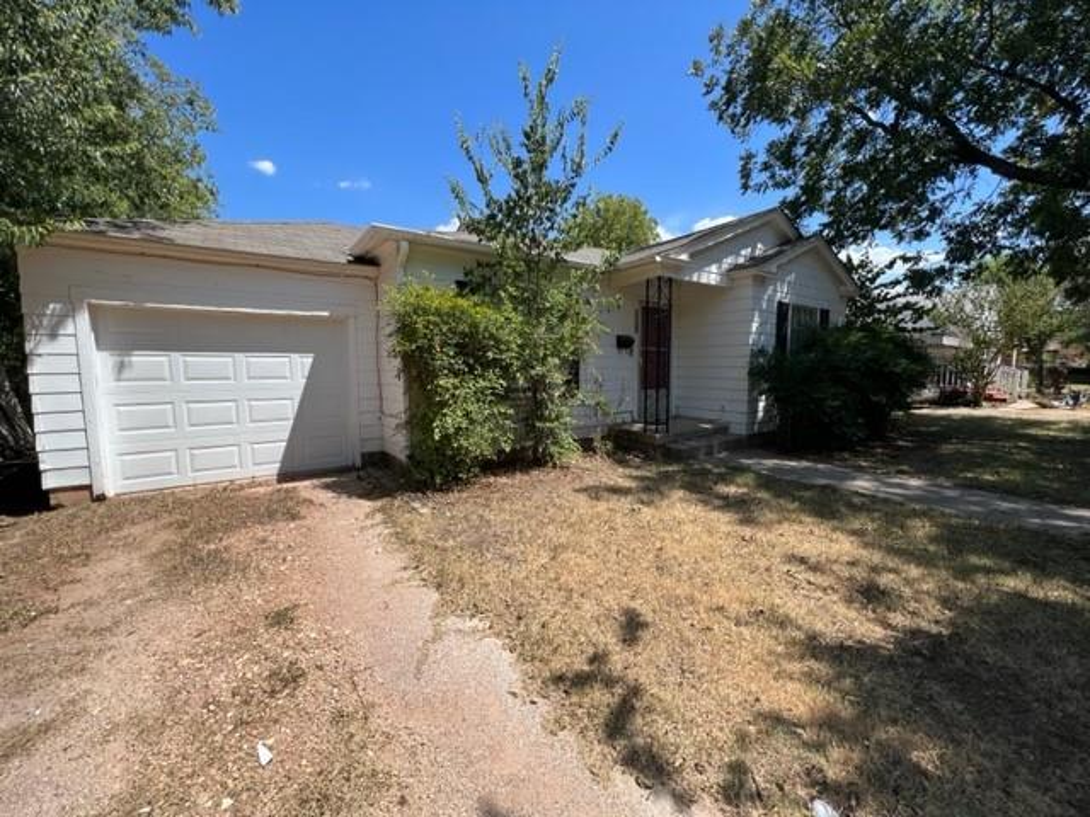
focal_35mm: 13
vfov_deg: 89.9
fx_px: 409
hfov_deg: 106.2
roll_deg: +0.4
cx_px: 545
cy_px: 408
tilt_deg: -6.2
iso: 32
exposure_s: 1/903
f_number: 1.8
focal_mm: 1.57
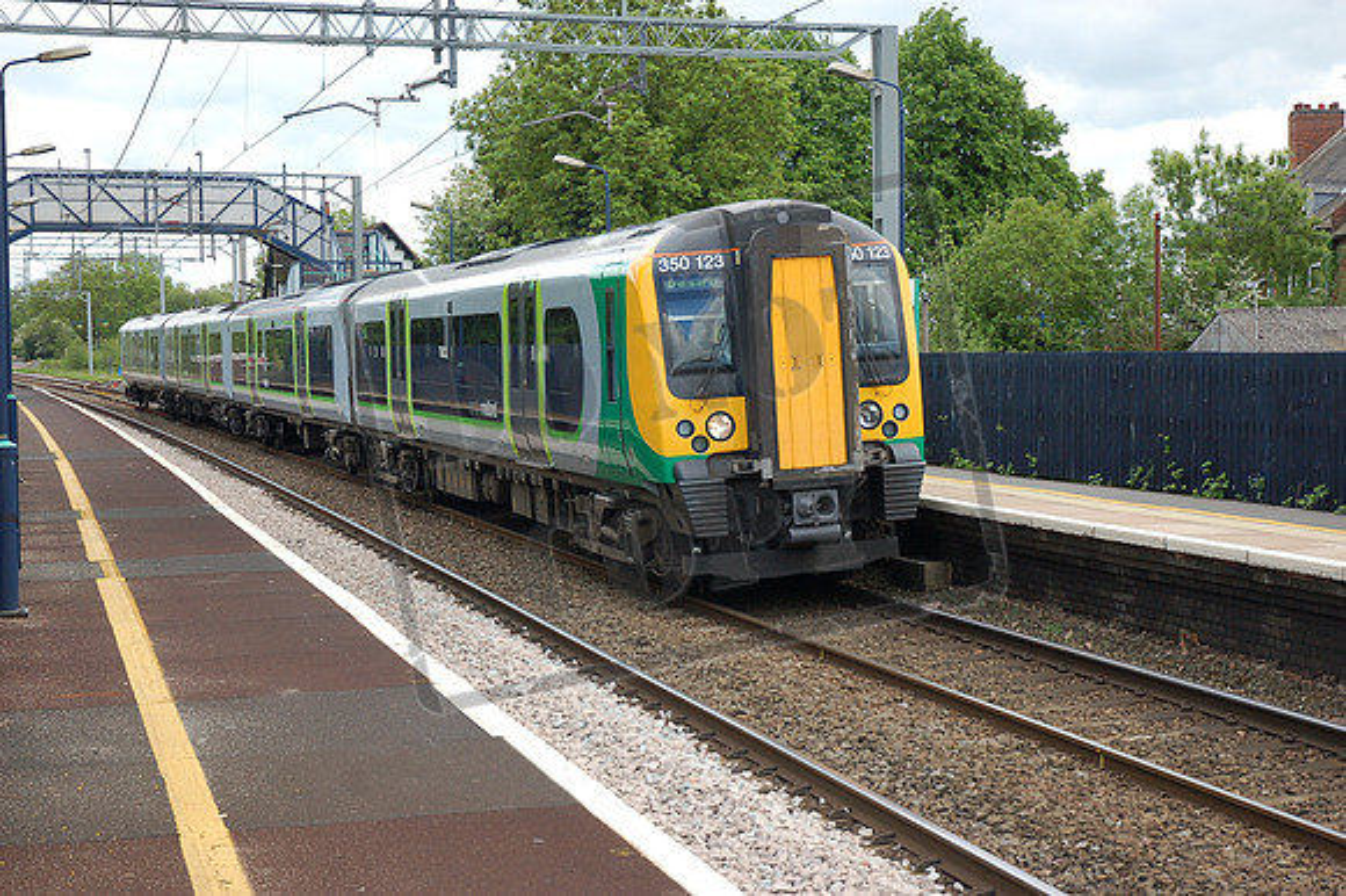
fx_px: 2242
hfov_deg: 33.4
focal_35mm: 60
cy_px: 448
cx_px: 673
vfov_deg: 22.6
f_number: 4.5
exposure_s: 1/800
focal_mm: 40
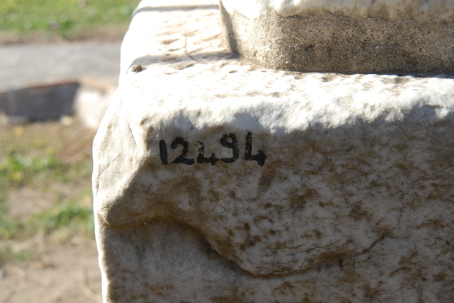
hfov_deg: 31.9
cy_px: 152
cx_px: 227
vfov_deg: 21.6
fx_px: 795
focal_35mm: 63
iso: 200
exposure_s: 1/320
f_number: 9
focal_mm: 42
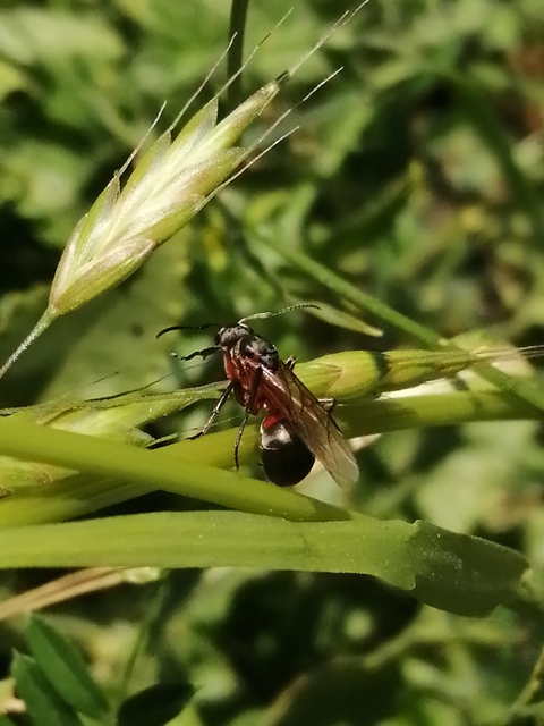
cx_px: 272
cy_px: 363
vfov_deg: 18.9
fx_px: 2179
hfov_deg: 14.2
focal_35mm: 104
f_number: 1.8
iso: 50
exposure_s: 1/1701
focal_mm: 3.46
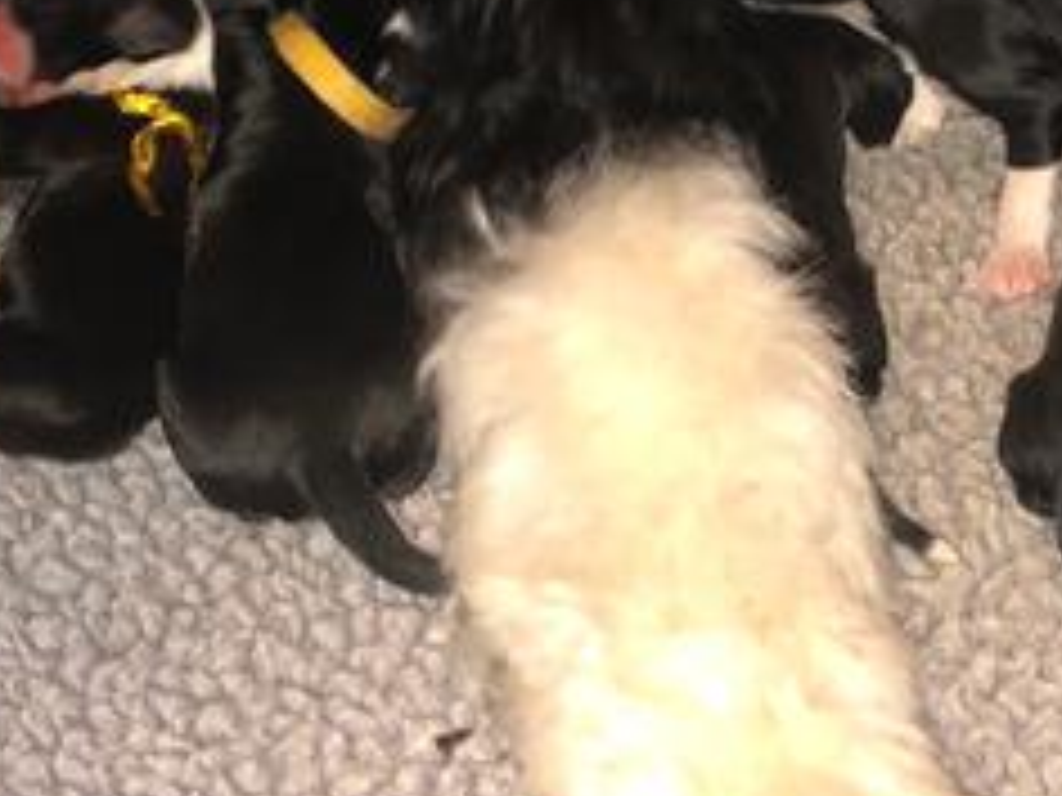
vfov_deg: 15.4
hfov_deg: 20.6
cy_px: 126
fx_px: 2915
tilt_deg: -38.4
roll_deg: +0.8
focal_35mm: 95
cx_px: 580
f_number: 1.8
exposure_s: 1/12
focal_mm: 3.99
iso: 64
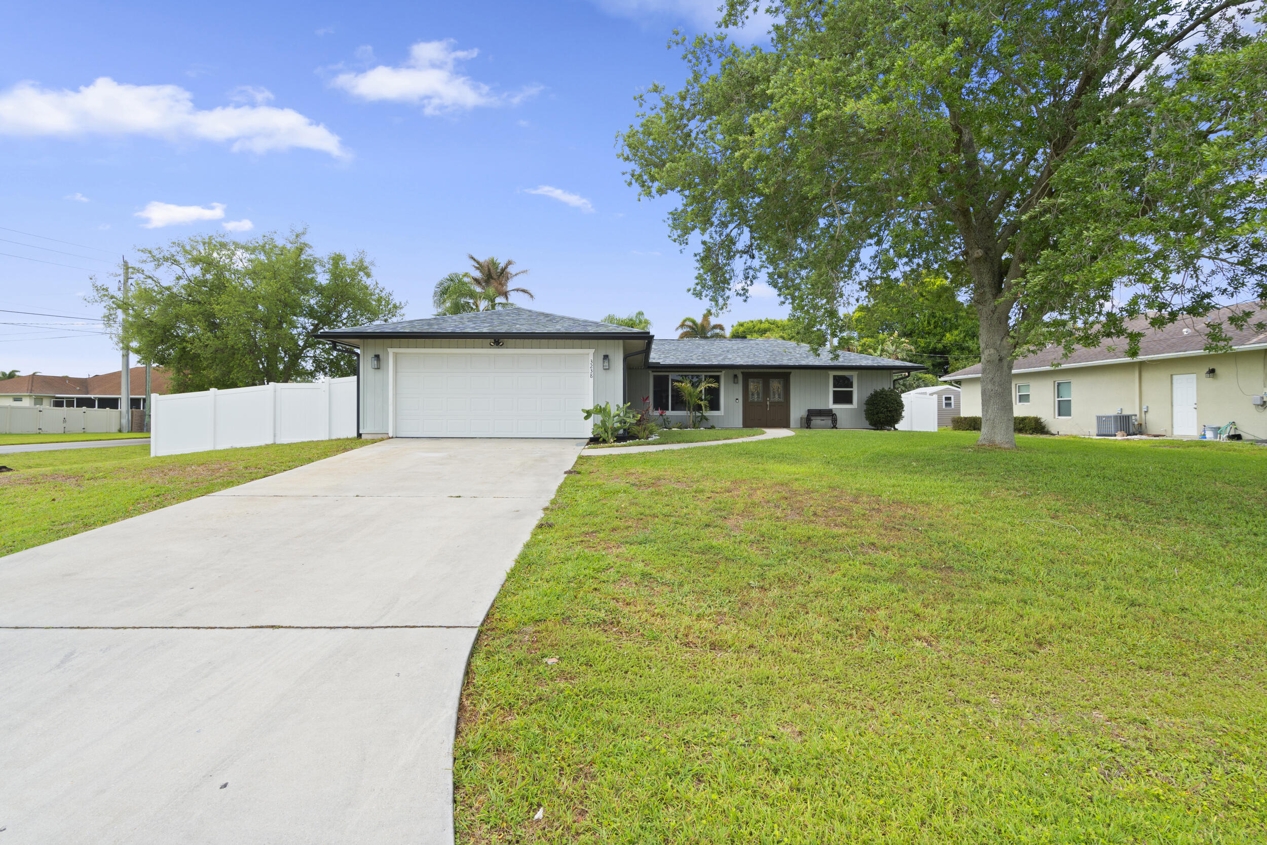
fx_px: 563
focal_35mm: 16
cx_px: 634
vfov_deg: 73.8
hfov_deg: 96.7
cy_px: 422
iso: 400
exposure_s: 1/160
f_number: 10
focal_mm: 16
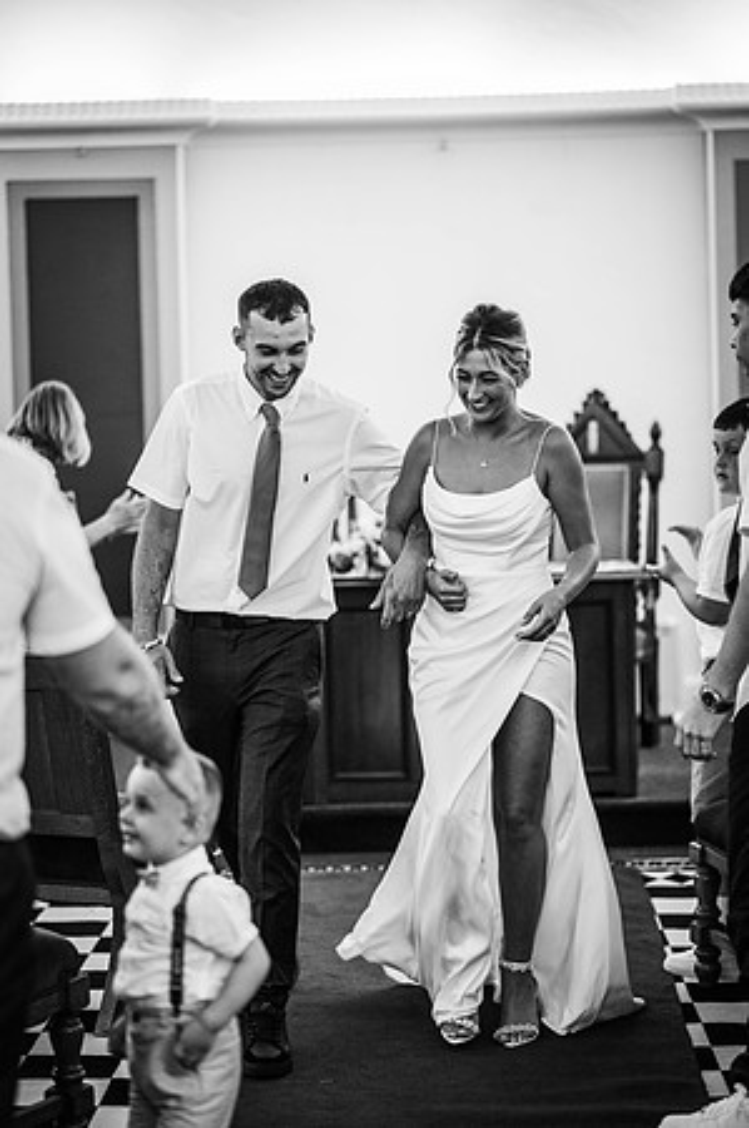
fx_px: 2659
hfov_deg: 16.0
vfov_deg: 23.9
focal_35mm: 85
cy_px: 564
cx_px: 374
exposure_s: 1/200
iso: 900
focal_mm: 85
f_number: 1.8
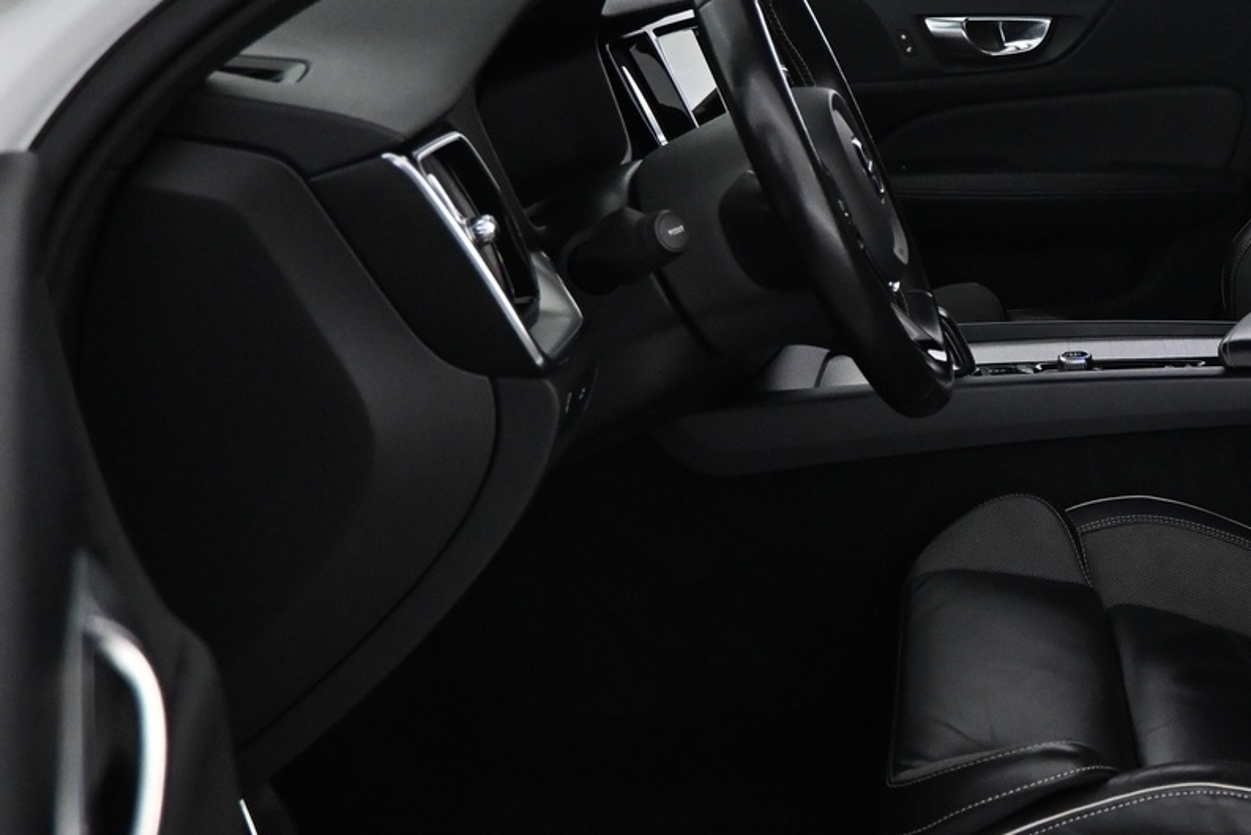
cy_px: 398
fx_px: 1703
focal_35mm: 49
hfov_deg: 37.4
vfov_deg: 27.5
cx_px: 1156
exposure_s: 1/100
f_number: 3.5
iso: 3200
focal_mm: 16
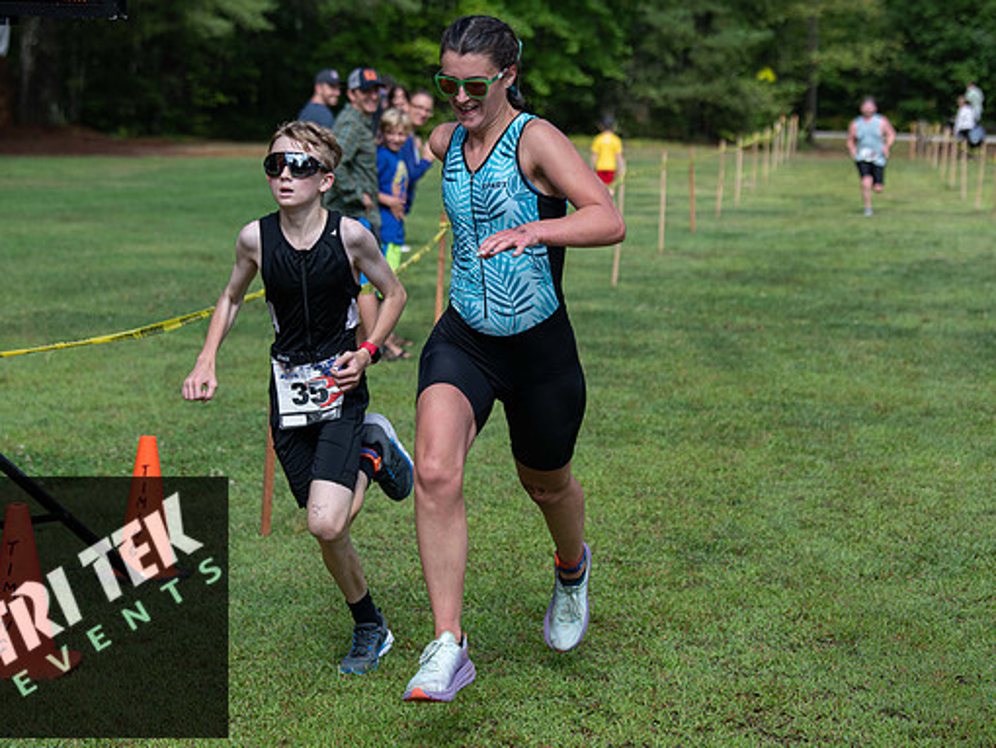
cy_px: 376
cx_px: 518
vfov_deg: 15.7
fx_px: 2706
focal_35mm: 94
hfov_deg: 20.9
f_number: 4.5
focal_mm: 86
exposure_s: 1/1250
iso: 200
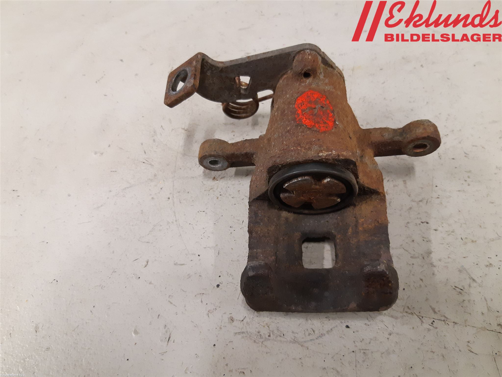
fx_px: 377
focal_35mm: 26
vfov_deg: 53.1
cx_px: 251
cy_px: 188
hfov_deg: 67.3
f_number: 1.7
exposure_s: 1/50
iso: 250
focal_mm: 3.93
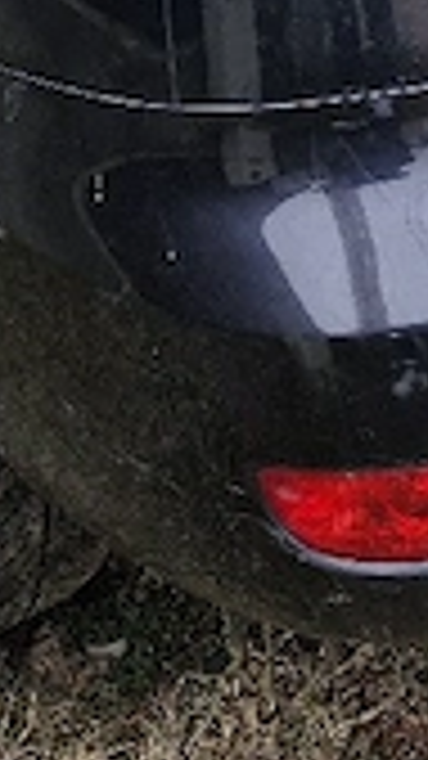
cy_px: -225
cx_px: 284
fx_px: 1797
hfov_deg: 13.6
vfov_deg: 21.6
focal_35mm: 89
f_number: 1.8
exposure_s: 1/182
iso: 64
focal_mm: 5.54
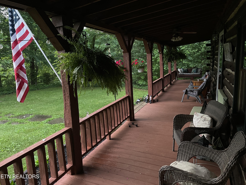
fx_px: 185
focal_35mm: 26
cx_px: 123
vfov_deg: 53.1
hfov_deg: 67.3
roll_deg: +2.3
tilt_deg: -9.8
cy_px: 92
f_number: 1.6
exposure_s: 1/60
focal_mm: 4.2
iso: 500
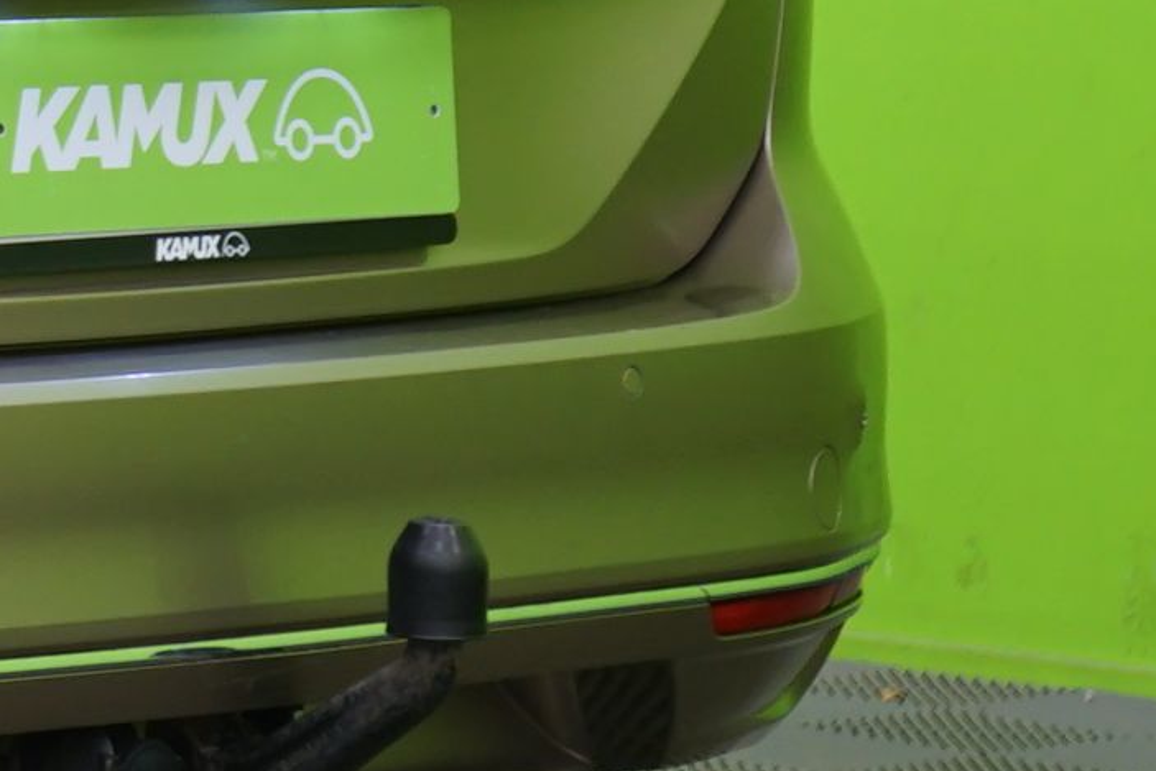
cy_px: -460
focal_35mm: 280
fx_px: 8992
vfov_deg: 4.9
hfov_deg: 6.9
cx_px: -1697
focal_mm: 50
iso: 400
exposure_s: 1/6
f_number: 5
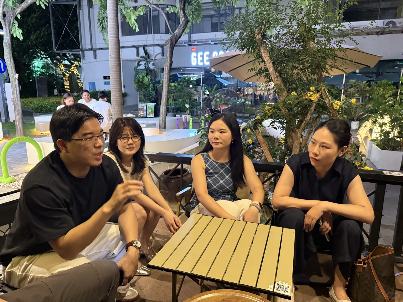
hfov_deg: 71.6
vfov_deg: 56.8
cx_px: 202
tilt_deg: -11.0
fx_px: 279
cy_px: 151
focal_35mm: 24
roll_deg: -0.3
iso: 1000
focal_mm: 6.76
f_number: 1.78
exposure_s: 1/33
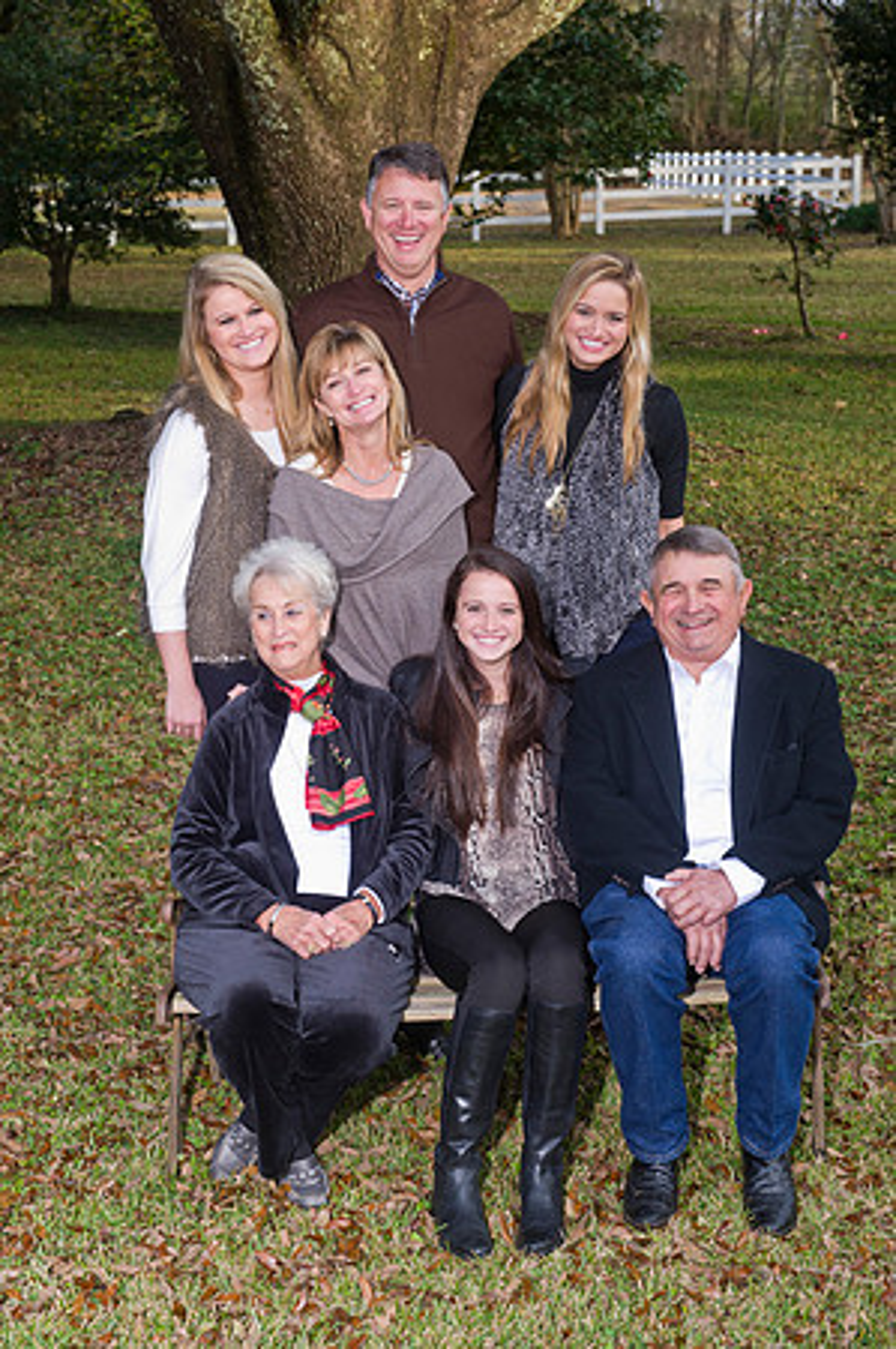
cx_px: 448
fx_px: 2245
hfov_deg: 22.6
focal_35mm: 60
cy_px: 674
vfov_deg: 33.4
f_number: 7.1
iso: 800
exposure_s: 1/200
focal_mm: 60
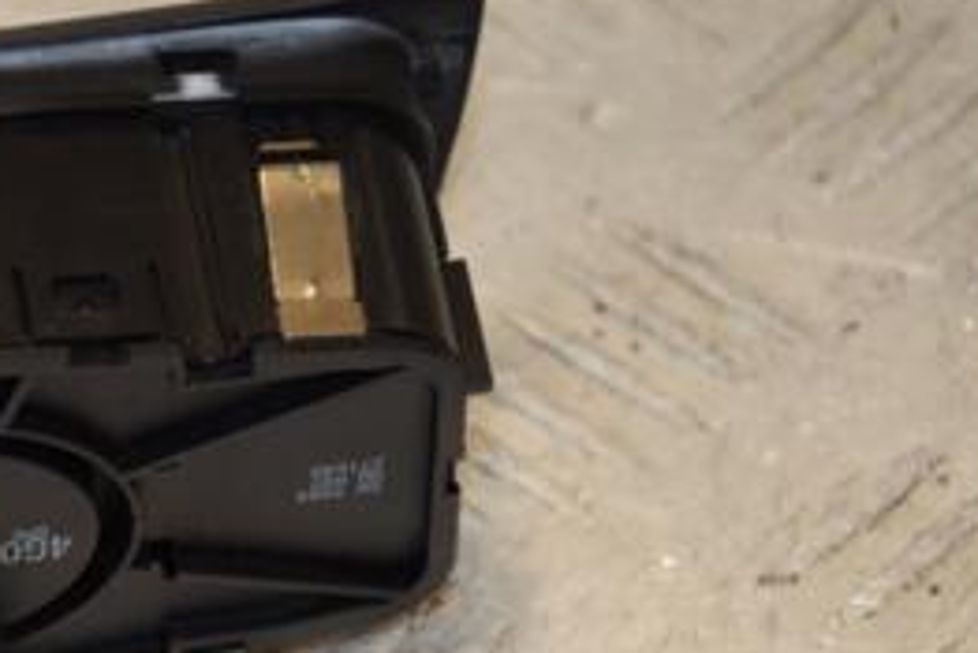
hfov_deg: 5.7
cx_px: -63
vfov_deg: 3.8
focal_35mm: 360
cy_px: 422
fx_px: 9789
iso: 800
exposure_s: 1/200
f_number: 6.3
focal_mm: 105
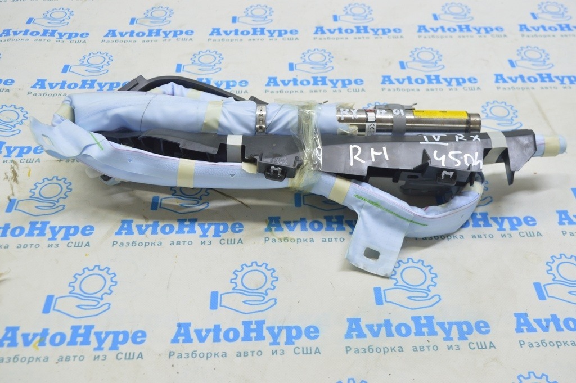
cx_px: 288
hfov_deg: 49.6
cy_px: 192
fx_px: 623
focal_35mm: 39
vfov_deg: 34.2
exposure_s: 1/20
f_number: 5.6
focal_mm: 26
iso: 400
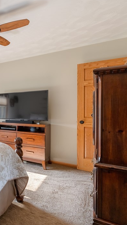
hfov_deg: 32.2
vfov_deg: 71.9
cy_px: 112
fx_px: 156
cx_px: -43
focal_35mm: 26
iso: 400
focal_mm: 16
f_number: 4
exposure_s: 1/15
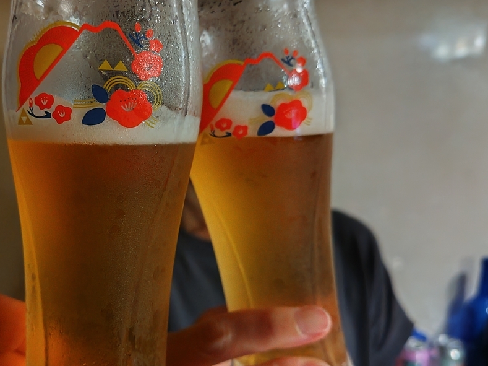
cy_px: 199
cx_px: 155
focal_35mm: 35
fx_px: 493
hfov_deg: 51.5
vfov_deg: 40.6
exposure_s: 1/120
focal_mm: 5.5
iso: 3325
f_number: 1.9
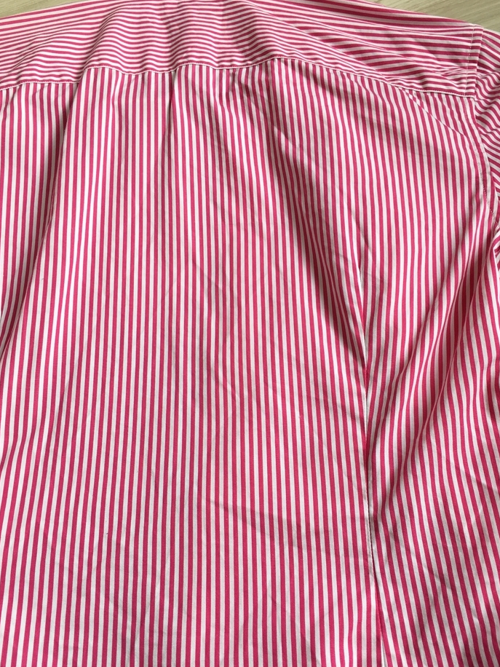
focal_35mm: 38
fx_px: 732
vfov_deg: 48.6
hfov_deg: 37.6
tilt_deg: -65.4
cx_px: 301
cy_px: 408
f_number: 2.2
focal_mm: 4.15
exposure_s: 1/60
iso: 32
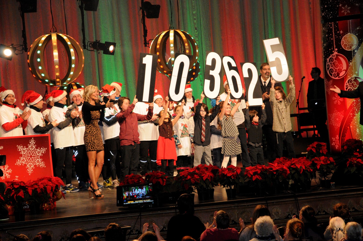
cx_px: 182
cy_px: 120
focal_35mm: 135
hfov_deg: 15.2
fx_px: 1360
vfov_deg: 10.1
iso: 1800
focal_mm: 90
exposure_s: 1/60
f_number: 5.6
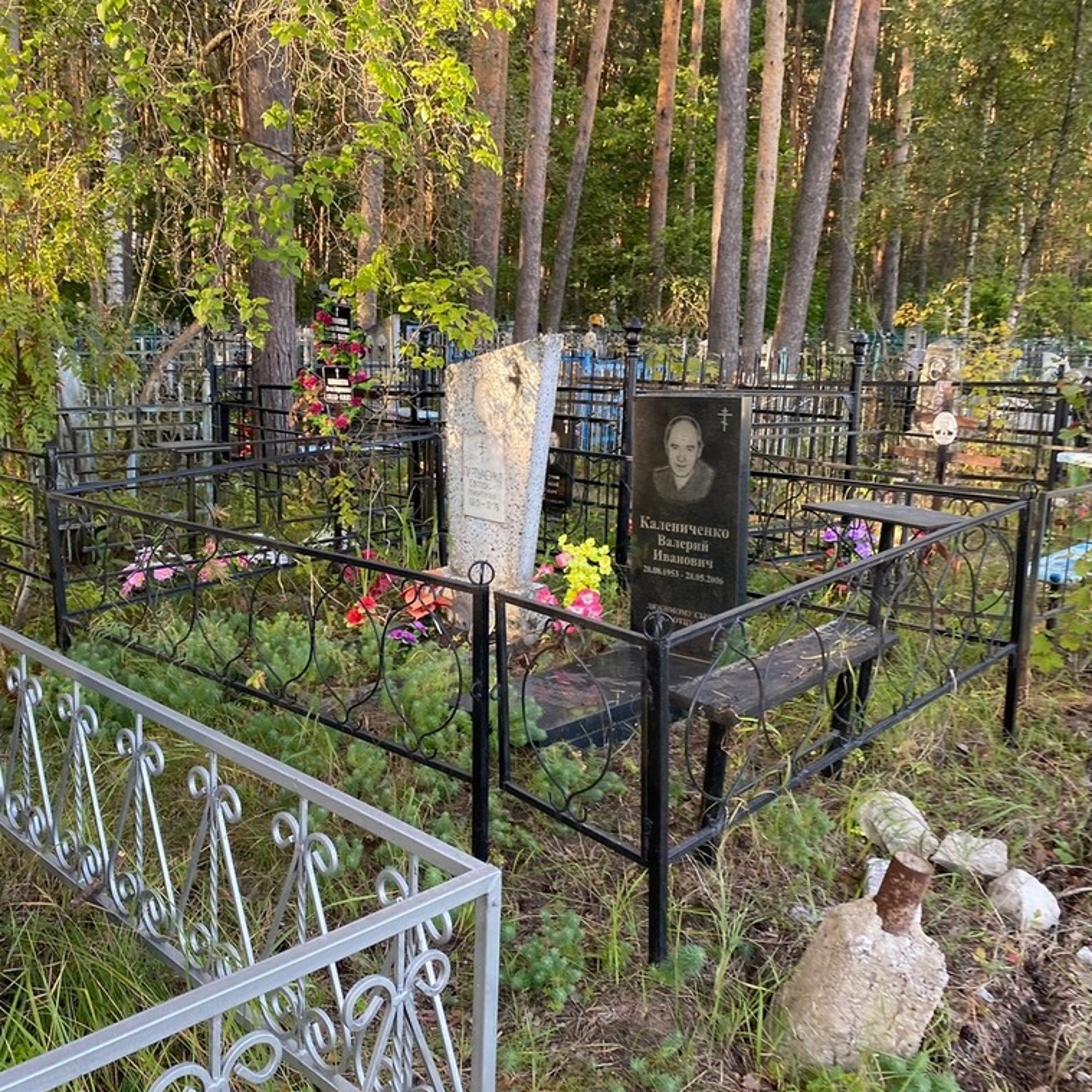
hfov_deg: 52.4
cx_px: 492
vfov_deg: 52.5
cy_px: 548
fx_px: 1106
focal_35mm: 31
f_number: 1.8
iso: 64
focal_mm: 4.25
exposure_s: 1/121
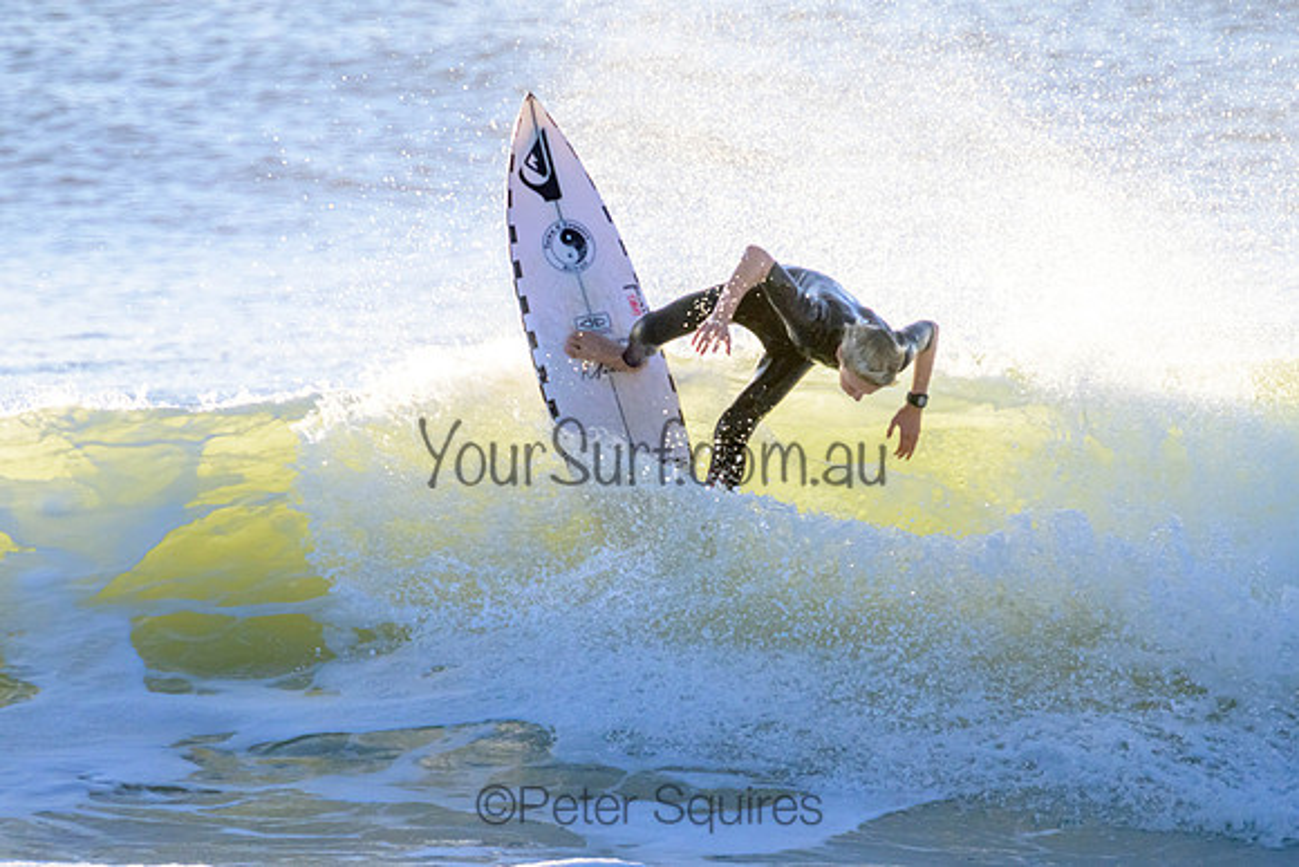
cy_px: 382
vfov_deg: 1.3
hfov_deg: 1.9
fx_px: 39627
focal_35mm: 1098
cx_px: 657
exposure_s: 1/1000
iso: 720
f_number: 11
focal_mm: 800
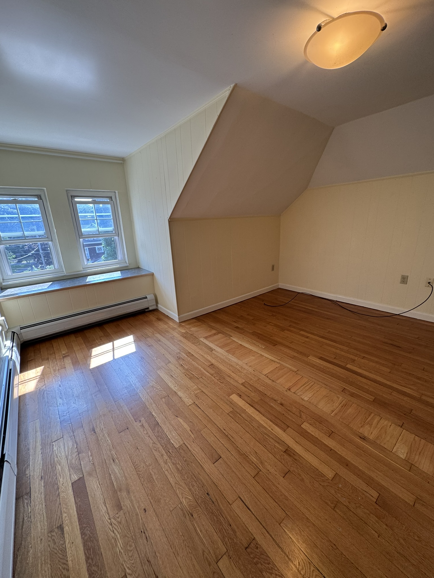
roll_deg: +2.9
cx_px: 217
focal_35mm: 14
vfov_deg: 102.1
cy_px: 289
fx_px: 234
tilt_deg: -16.3
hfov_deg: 85.7
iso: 100
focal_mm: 2.22
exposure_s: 1/120
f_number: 2.2
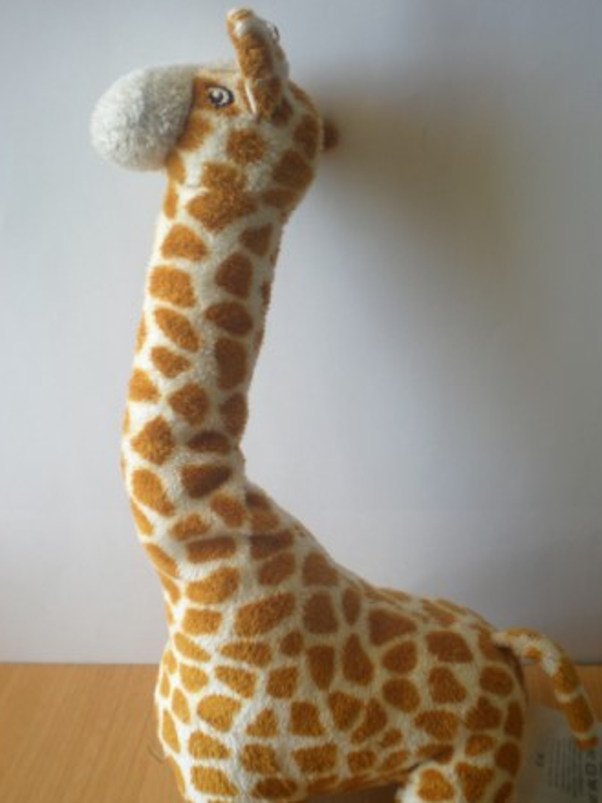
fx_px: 1044
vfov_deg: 42.0
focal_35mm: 45
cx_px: 340
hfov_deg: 32.1
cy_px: 466
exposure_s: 1/41.2
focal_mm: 6.3
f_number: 3.1
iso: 64
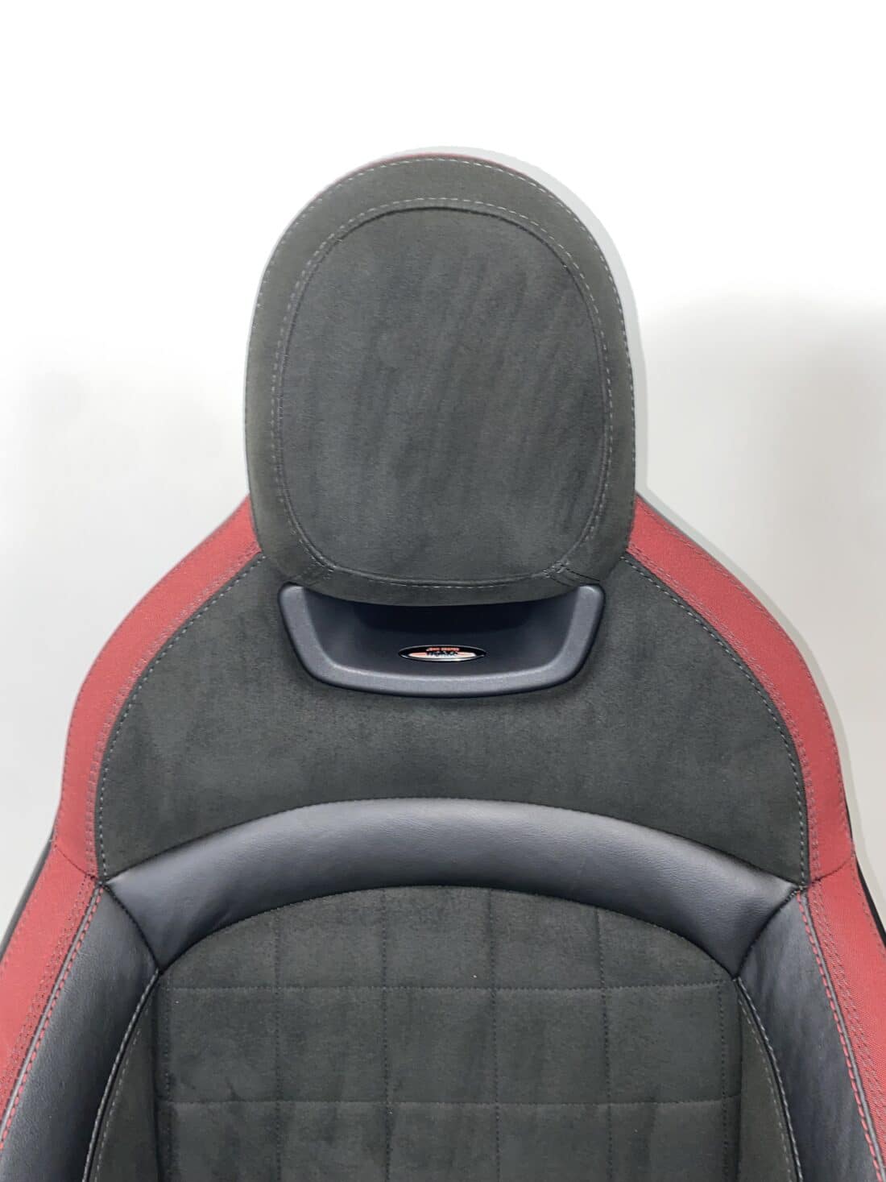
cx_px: 443
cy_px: 591
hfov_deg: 53.1
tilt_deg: -7.4
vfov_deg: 67.3
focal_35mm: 26
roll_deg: -1.0
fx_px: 887
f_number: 1.8
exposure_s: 1/24
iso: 32
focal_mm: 4.25
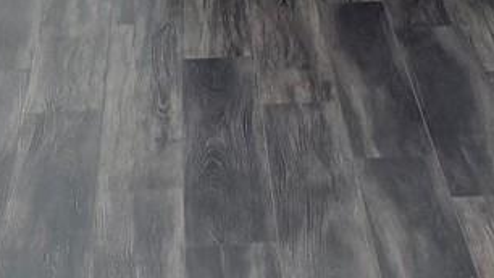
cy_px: -444
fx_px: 2292
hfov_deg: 12.3
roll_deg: +0.8
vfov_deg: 6.5
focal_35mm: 175
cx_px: 366
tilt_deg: -4.1
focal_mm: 6.76
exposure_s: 1/182
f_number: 1.78
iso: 125
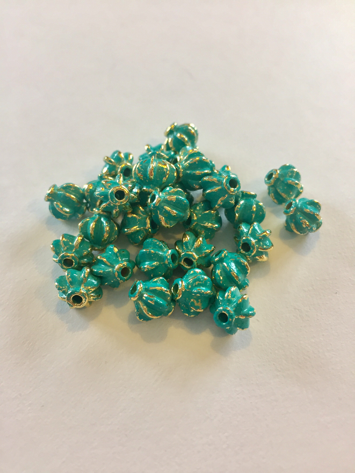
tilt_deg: -59.1
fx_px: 397
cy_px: 236
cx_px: 178
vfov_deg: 61.7
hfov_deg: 48.2
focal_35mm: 29
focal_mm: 4.15
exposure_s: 1/33
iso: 50
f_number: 2.2
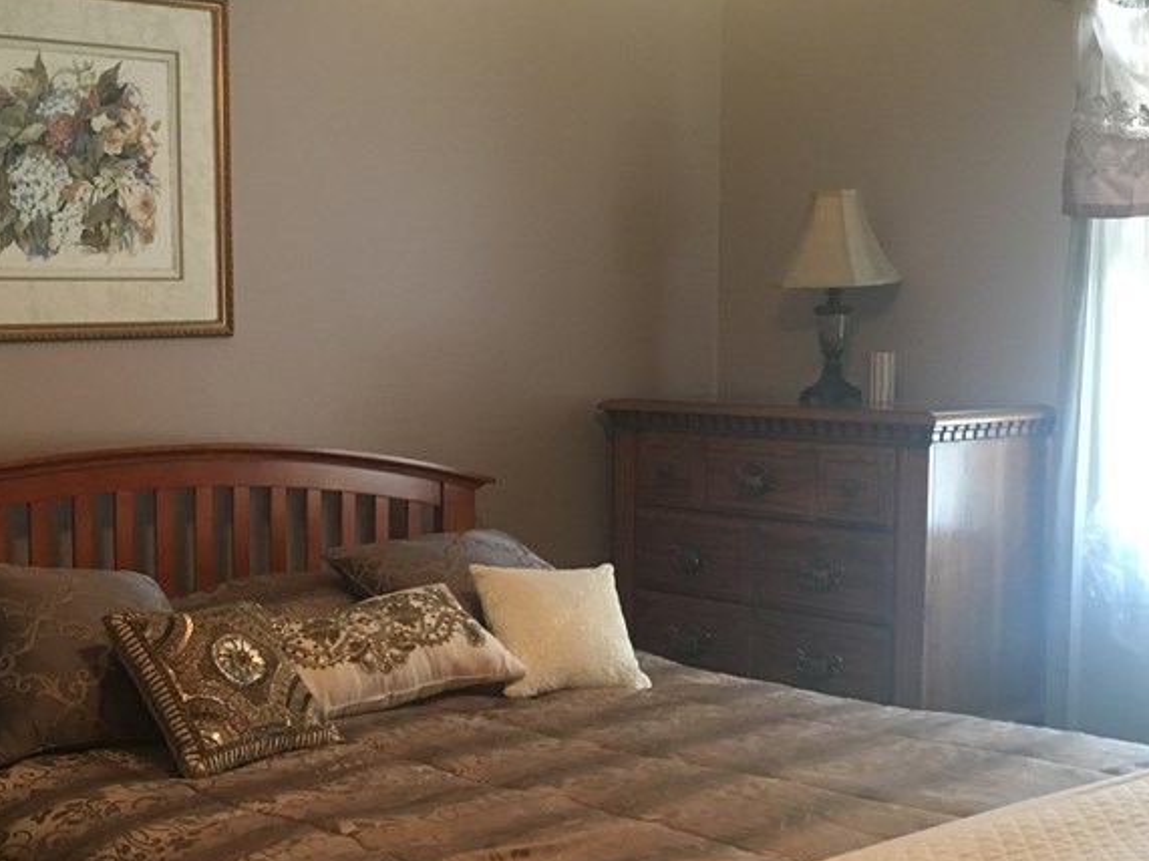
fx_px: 1726
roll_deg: +1.2
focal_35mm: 52
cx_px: 378
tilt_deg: -5.4
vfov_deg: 27.9
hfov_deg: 36.4
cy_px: 527
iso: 200
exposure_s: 1/24
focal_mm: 4.15
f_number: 2.2
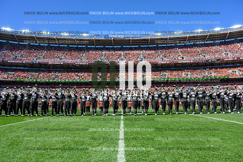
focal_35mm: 24
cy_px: 81
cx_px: 122
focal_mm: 24
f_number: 8
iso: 1000
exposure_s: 1/2500
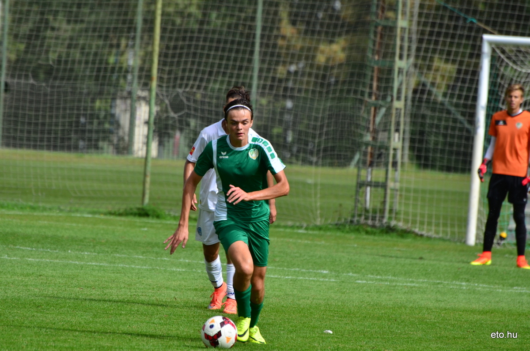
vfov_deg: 3.0
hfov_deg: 4.6
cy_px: 176
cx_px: 265
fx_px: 6612
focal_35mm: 450
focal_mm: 300
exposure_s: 1/1600
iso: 400
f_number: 6.3
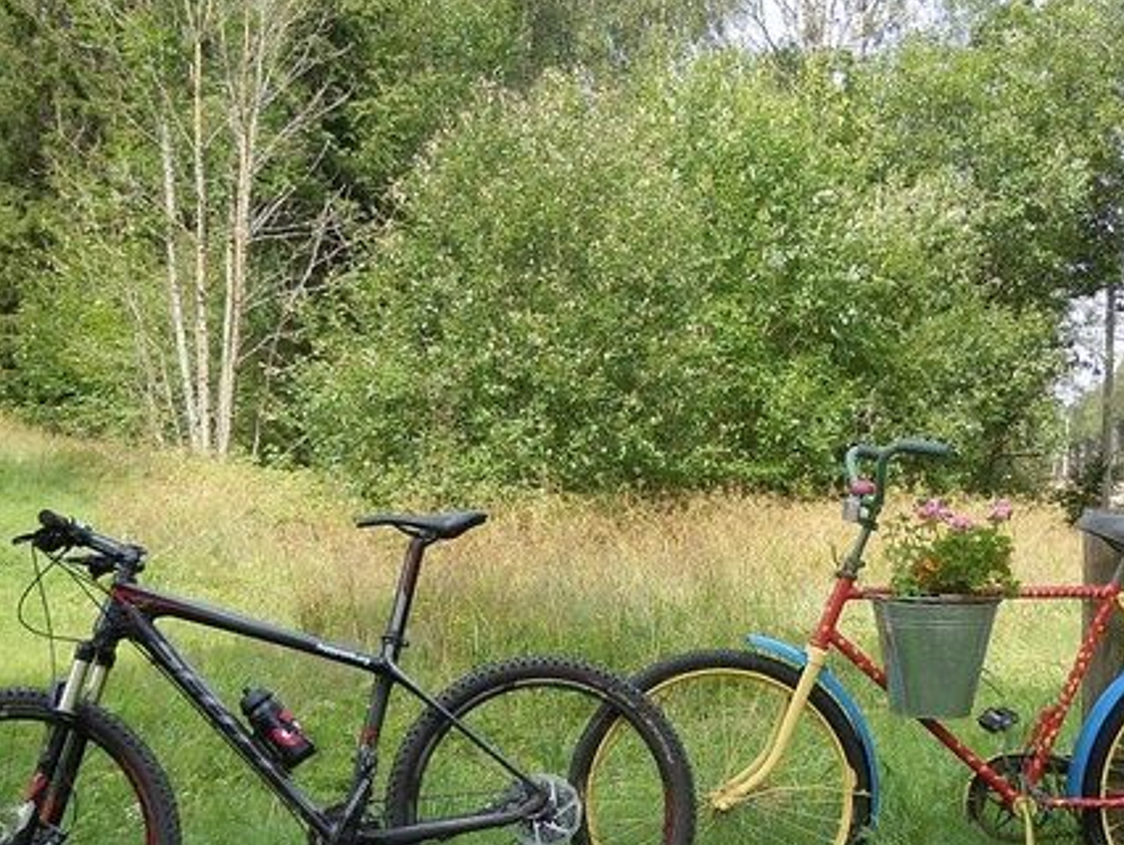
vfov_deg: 28.2
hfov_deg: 37.3
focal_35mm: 51
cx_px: 701
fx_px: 1657
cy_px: 621
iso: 100
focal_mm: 5.4
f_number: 3.5
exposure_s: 1/200
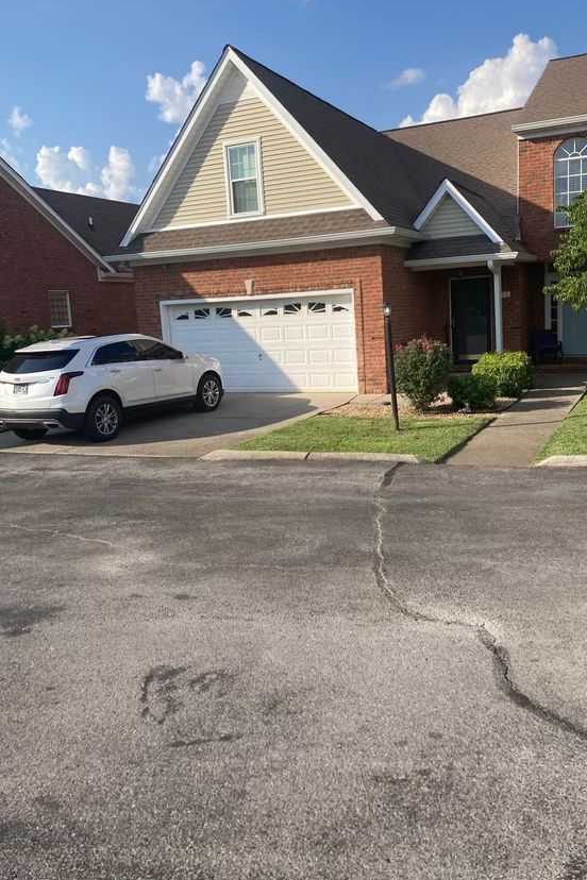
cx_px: 323
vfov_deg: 61.9
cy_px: 430
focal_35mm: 30
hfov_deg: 43.5
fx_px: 734
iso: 20
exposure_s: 1/1715
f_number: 1.8
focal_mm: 3.99
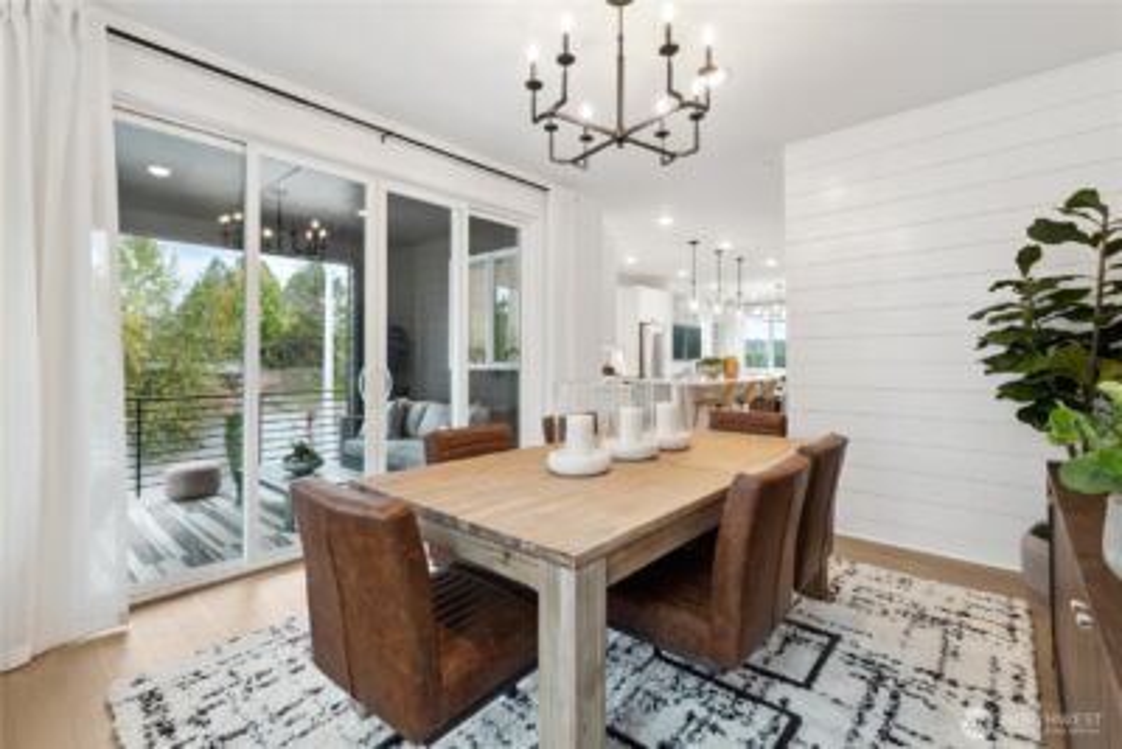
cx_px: 561
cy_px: 374
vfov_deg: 77.4
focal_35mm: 15
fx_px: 468
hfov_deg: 100.4
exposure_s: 1/6
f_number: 8
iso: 200
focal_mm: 10
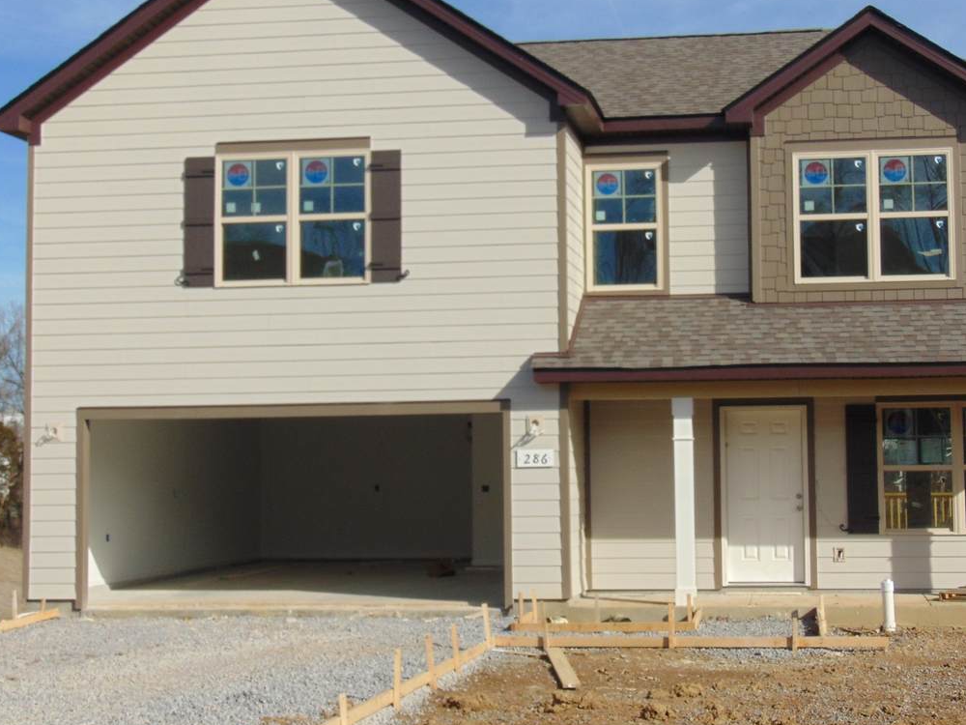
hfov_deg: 30.2
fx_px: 1786
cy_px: 334
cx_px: 560
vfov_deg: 22.9
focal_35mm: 64
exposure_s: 1/250
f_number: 9
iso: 80
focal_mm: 9
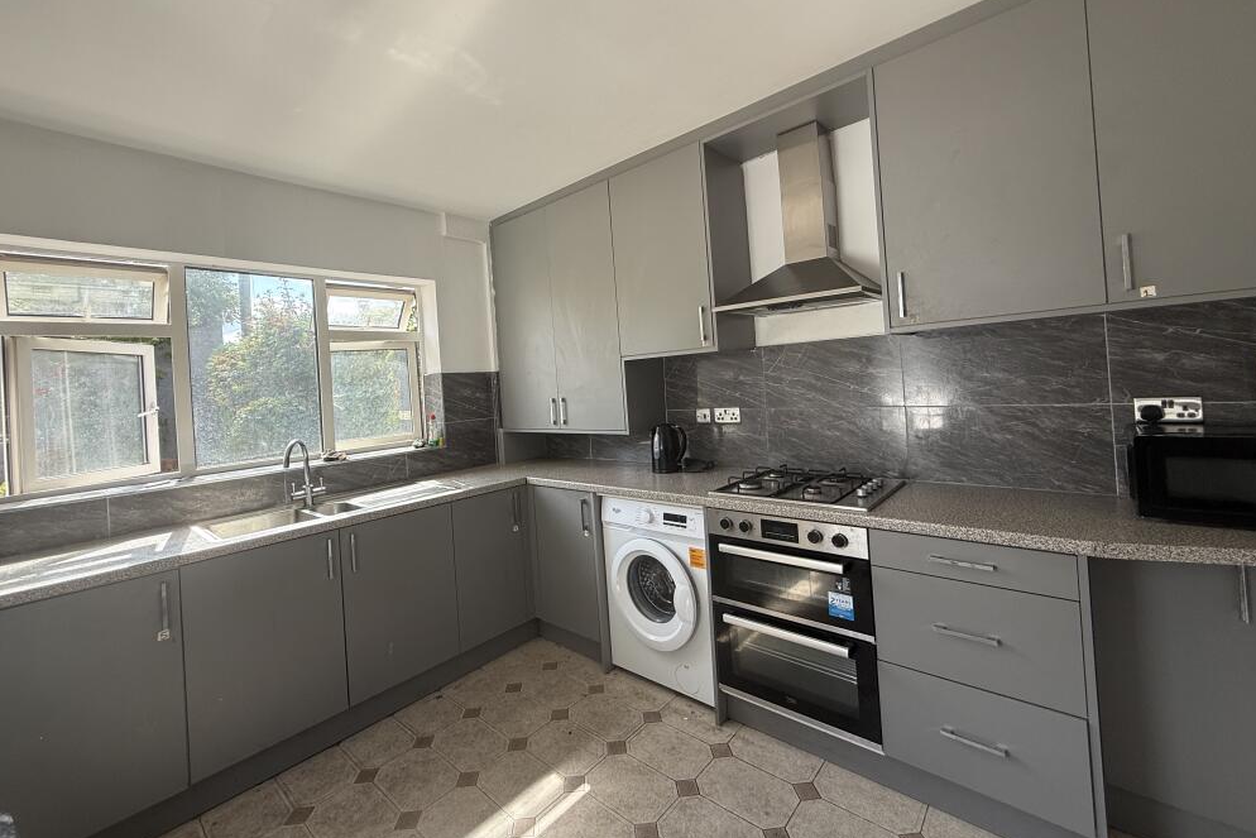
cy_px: 378
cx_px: 617
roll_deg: +3.8
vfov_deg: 77.1
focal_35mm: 15
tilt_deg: +1.6
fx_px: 523
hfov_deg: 100.4
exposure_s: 1/166
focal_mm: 2.22
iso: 64
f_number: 2.2
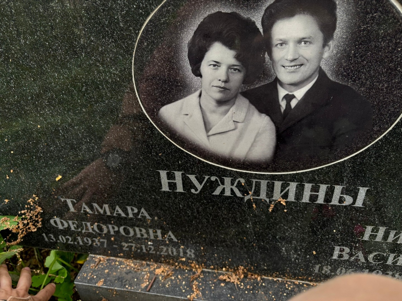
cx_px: 201
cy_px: 150
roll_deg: +4.2
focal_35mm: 26
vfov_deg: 53.1
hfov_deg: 67.3
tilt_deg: -32.2
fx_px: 302
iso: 64
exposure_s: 1/121
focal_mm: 5.96
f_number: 1.6
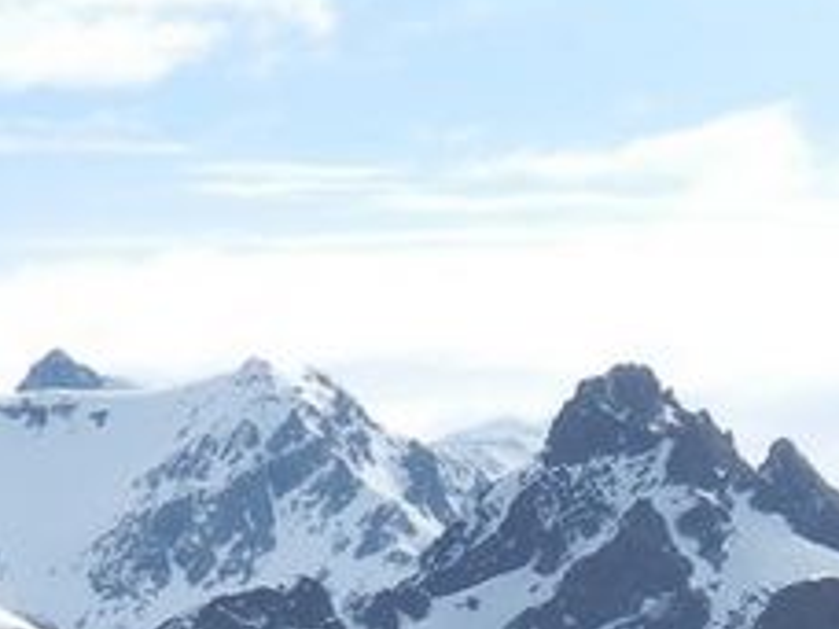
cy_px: 1177
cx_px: 1557
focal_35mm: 375
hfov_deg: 5.2
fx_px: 9089
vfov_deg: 3.9
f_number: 4.9
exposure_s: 1/400
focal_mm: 17.3
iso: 80
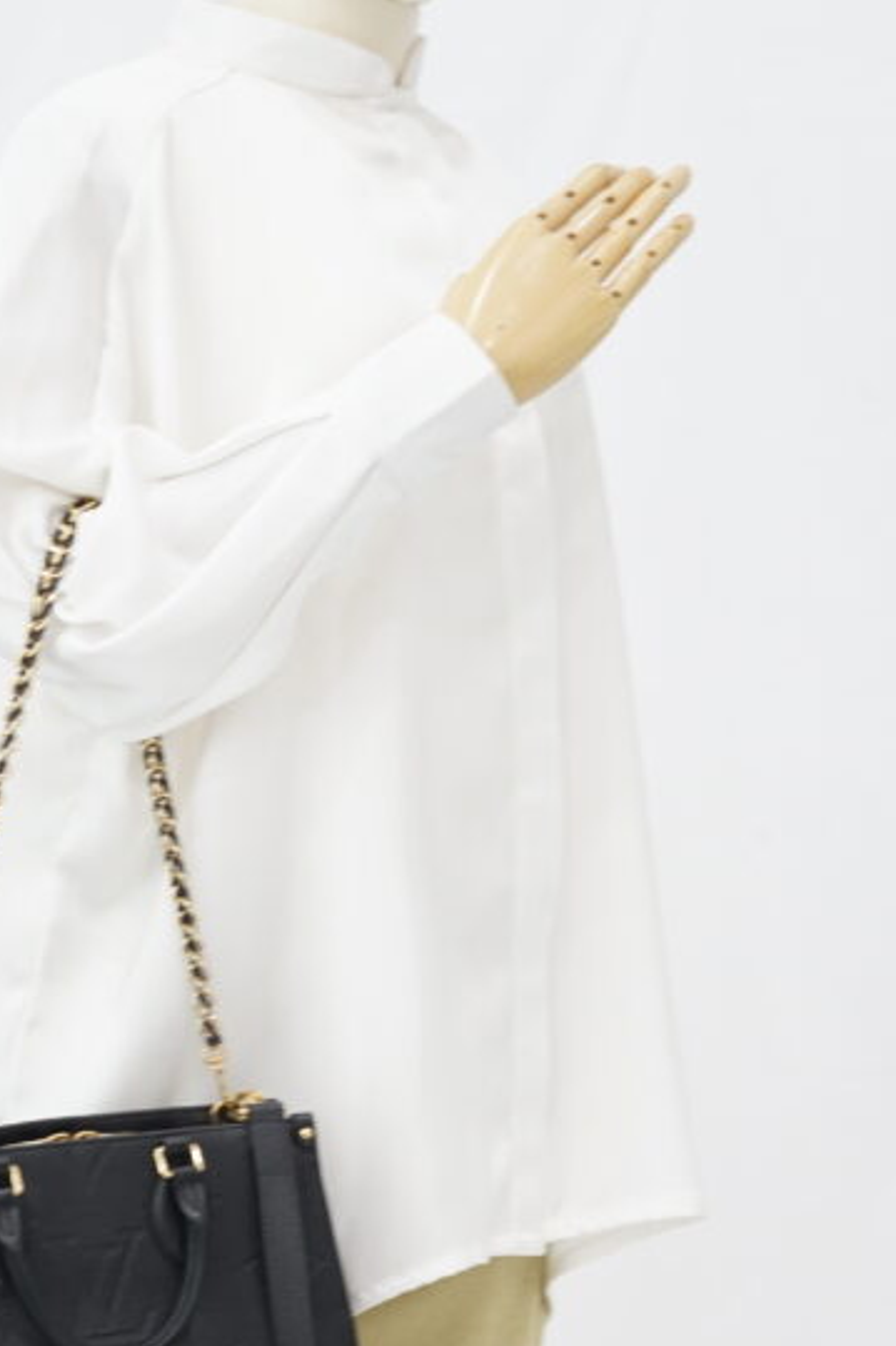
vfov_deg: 21.2
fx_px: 3549
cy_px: 1076
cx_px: 276
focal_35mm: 95
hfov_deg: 14.4
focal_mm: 50
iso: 640
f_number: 10
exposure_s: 1/2.5
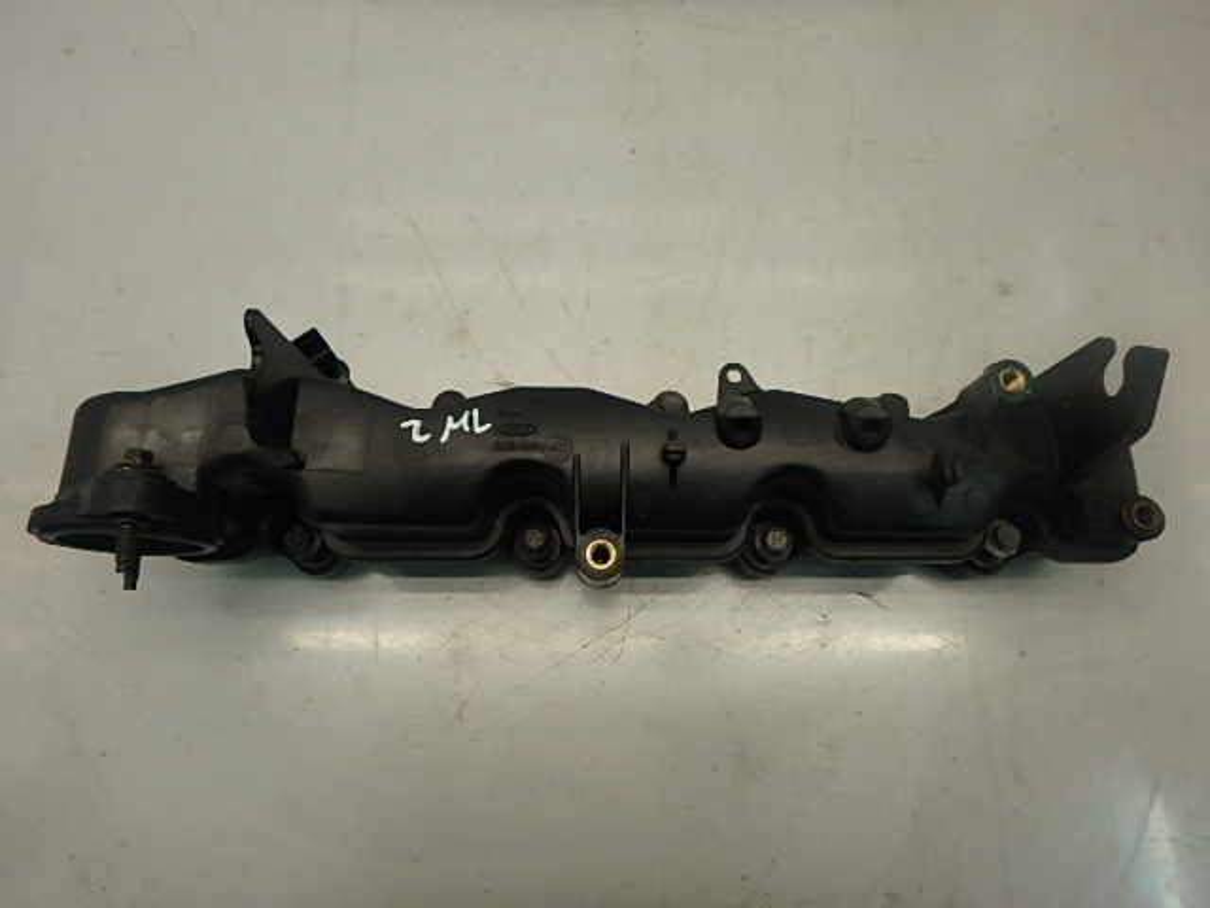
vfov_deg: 63.4
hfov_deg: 79.0
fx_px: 734
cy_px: 454
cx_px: 605
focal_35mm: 21
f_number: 3.5
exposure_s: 1/60
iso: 160
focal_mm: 3.7
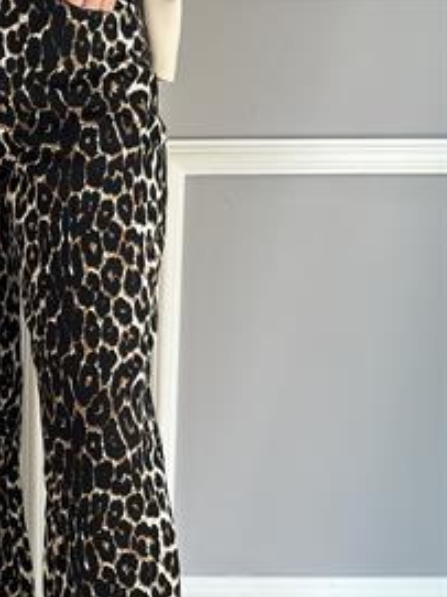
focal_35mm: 92
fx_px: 1585
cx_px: 20
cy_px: 430
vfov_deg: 21.2
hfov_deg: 15.8
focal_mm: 6.86
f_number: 1.78
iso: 64
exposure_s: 1/160
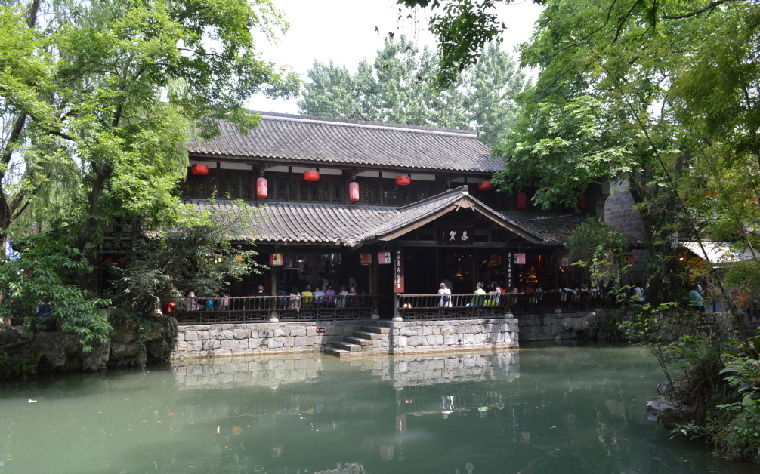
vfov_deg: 44.5
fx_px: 580
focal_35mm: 28
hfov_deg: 66.5
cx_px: 379
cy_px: 241
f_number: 5.6
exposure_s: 1/125
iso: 125
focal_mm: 18
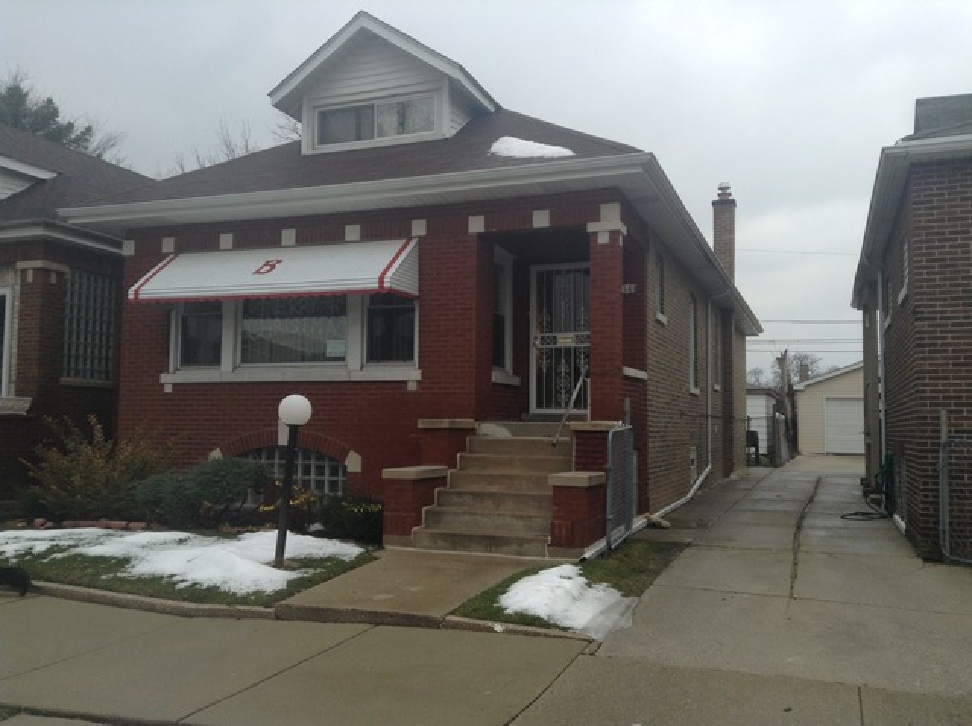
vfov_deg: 42.8
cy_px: 363
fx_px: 925
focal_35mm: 33
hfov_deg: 55.4
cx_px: 486
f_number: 2.4
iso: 32
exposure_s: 1/335
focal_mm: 3.3
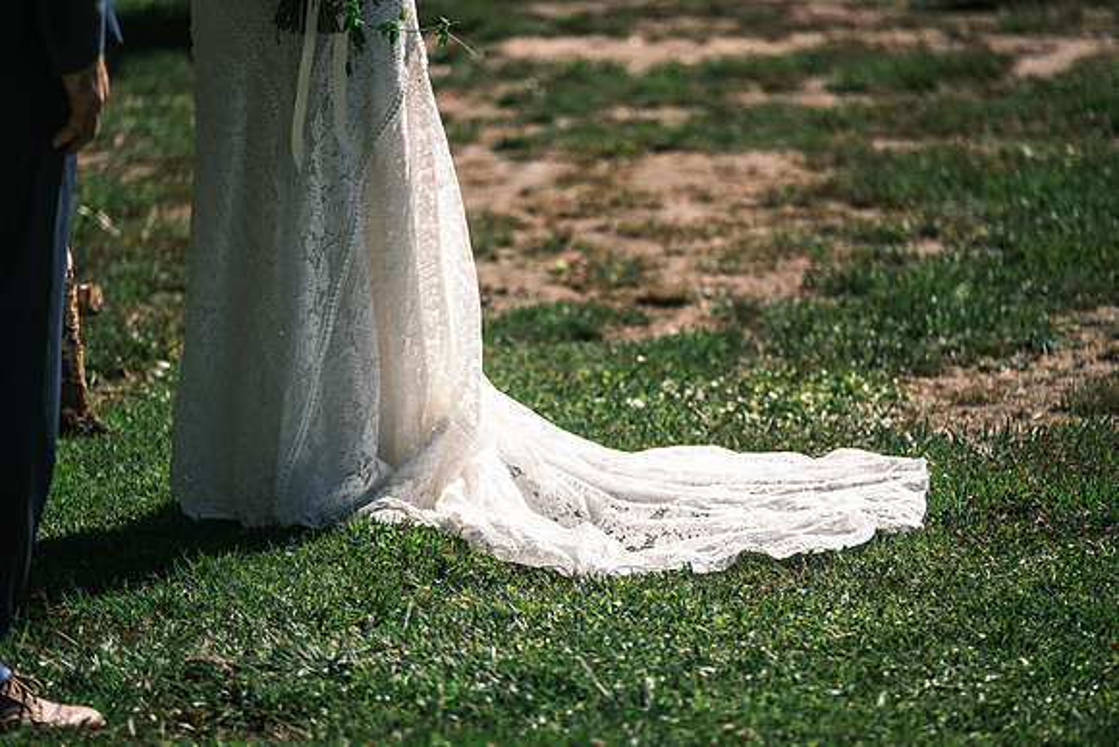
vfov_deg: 6.5
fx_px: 6529
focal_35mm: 210
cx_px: 560
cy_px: 374
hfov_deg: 9.8
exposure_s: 1/1400
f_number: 2.8
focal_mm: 140
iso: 160
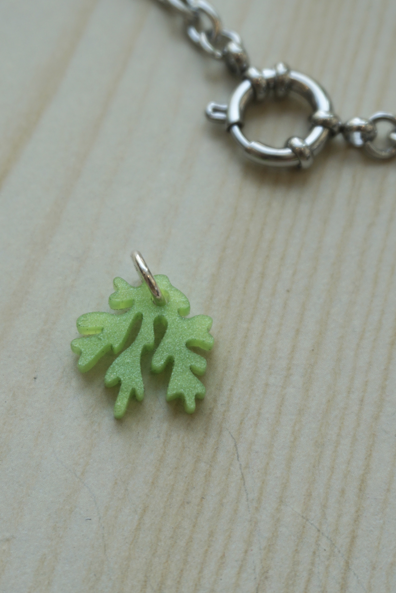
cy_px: 351
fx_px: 835
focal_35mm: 51
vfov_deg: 39.0
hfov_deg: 26.6
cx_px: 154
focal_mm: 27
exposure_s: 1/160
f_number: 4.5
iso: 125
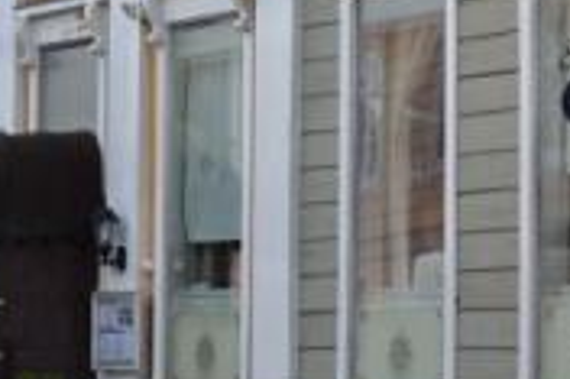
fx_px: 3326
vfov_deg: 6.5
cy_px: 232
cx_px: 334
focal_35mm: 210
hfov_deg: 9.8
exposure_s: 1/125
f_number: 5.6
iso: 280
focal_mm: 55
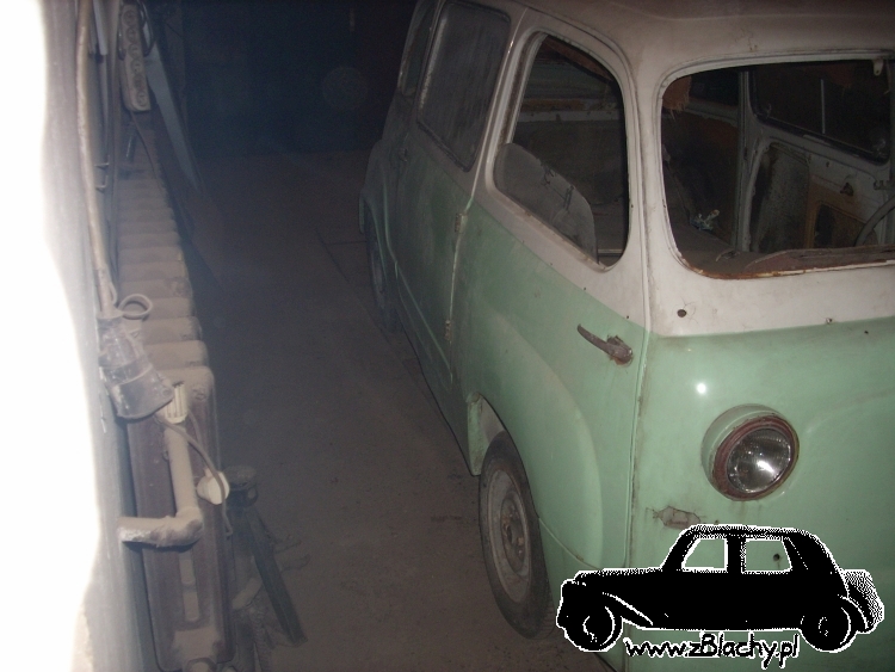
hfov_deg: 50.1
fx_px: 957
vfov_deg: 38.7
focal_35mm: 37
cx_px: 448
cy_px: 336
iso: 100
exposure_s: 1/60
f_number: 2.8
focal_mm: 6.2
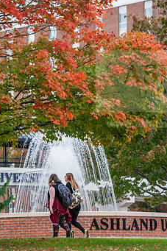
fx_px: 1839
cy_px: 139
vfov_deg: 7.8
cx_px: 74
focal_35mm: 264
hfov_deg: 5.2
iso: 200
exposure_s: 1/400
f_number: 3.2
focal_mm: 155
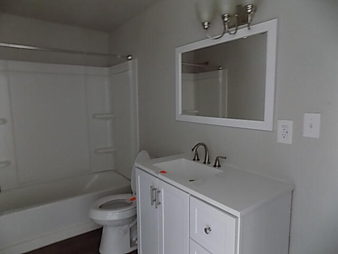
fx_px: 225
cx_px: 169
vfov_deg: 58.9
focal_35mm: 23
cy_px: 127
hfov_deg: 73.9
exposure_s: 1
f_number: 3.1
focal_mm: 4
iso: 400
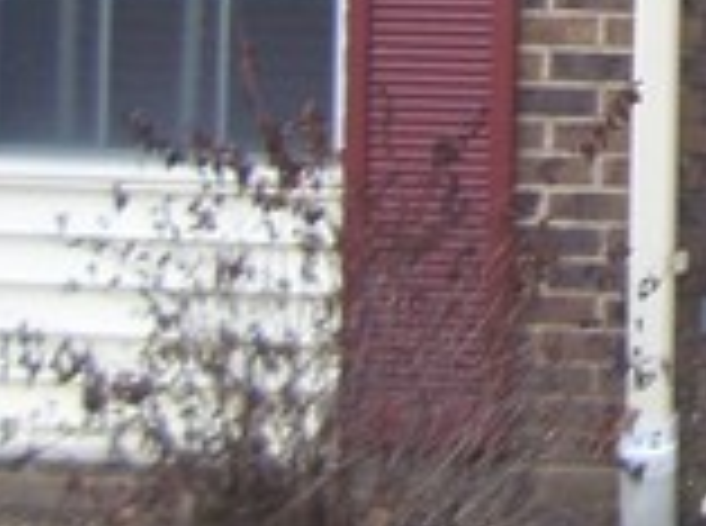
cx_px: 1250
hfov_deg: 13.0
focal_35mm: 139
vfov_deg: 10.4
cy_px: -175
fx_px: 2828
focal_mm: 5.6
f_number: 2.7
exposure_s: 1/90
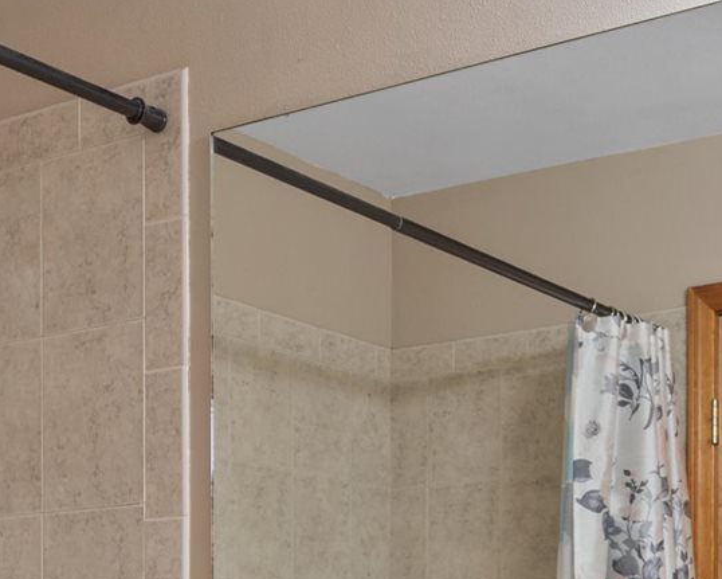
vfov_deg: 19.3
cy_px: 695
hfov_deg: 25.1
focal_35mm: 75
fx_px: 1604
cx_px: 534
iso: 100
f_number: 8
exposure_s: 1
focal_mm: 14
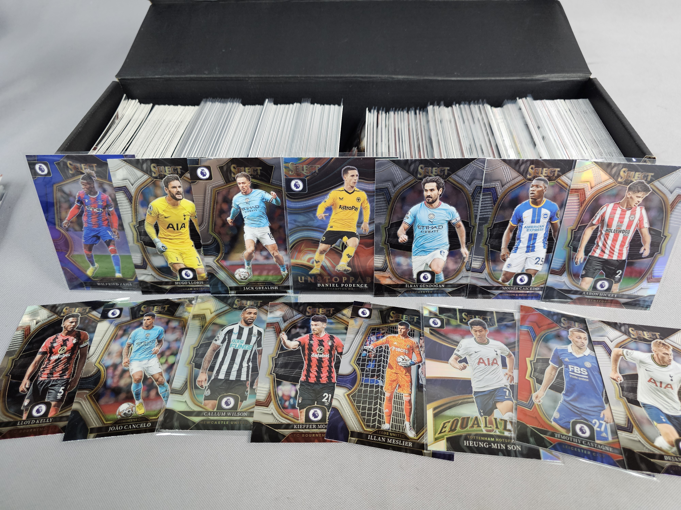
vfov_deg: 58.9
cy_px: 255
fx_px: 452
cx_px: 340
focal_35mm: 23
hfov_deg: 73.9
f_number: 1.7
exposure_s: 1/120
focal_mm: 6.3
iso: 500
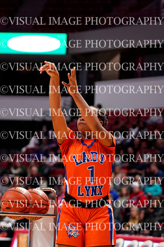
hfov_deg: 9.5
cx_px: 82
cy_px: 124
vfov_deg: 14.2
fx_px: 992
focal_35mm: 145
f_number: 4
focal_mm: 97
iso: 3200
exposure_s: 1/1000
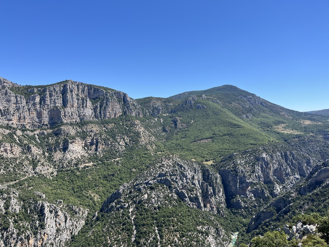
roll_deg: -1.2
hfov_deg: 67.3
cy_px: 124
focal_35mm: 26
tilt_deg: -0.7
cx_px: 164
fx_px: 247
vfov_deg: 53.1
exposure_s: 1/2755
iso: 50
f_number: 1.6
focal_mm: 5.1
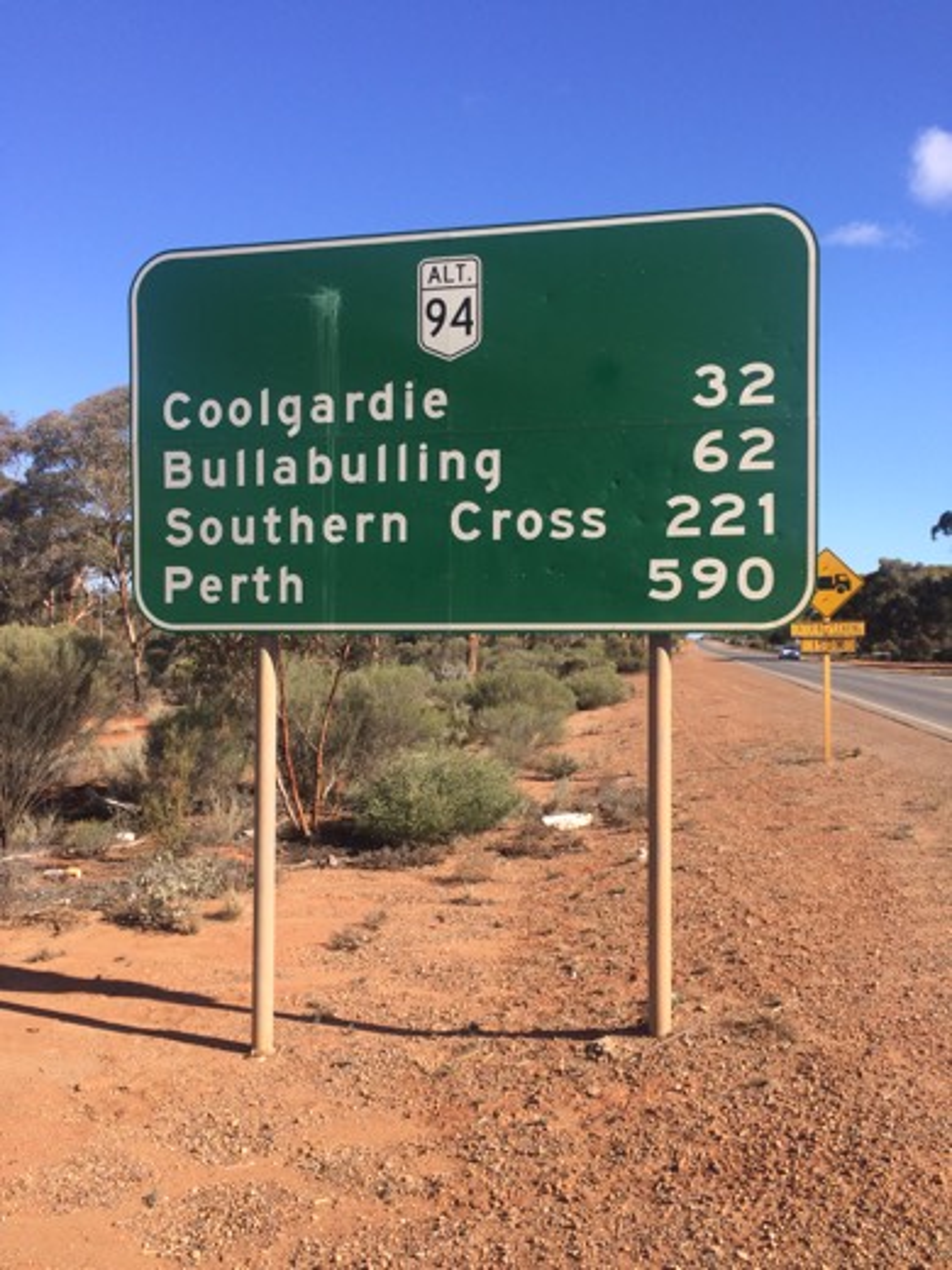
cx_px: 476
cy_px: 635
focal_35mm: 29
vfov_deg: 61.7
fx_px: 1063
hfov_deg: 48.2
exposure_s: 1/1140
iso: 32
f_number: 2.2
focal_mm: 4.15
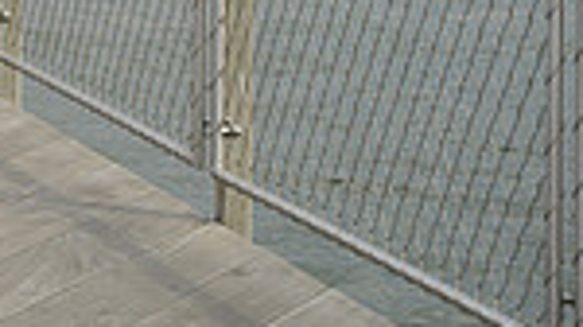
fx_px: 3011
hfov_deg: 10.4
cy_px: -348
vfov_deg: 6.0
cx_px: -486
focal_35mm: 195
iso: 250
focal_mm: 48
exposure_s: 1/250
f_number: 8
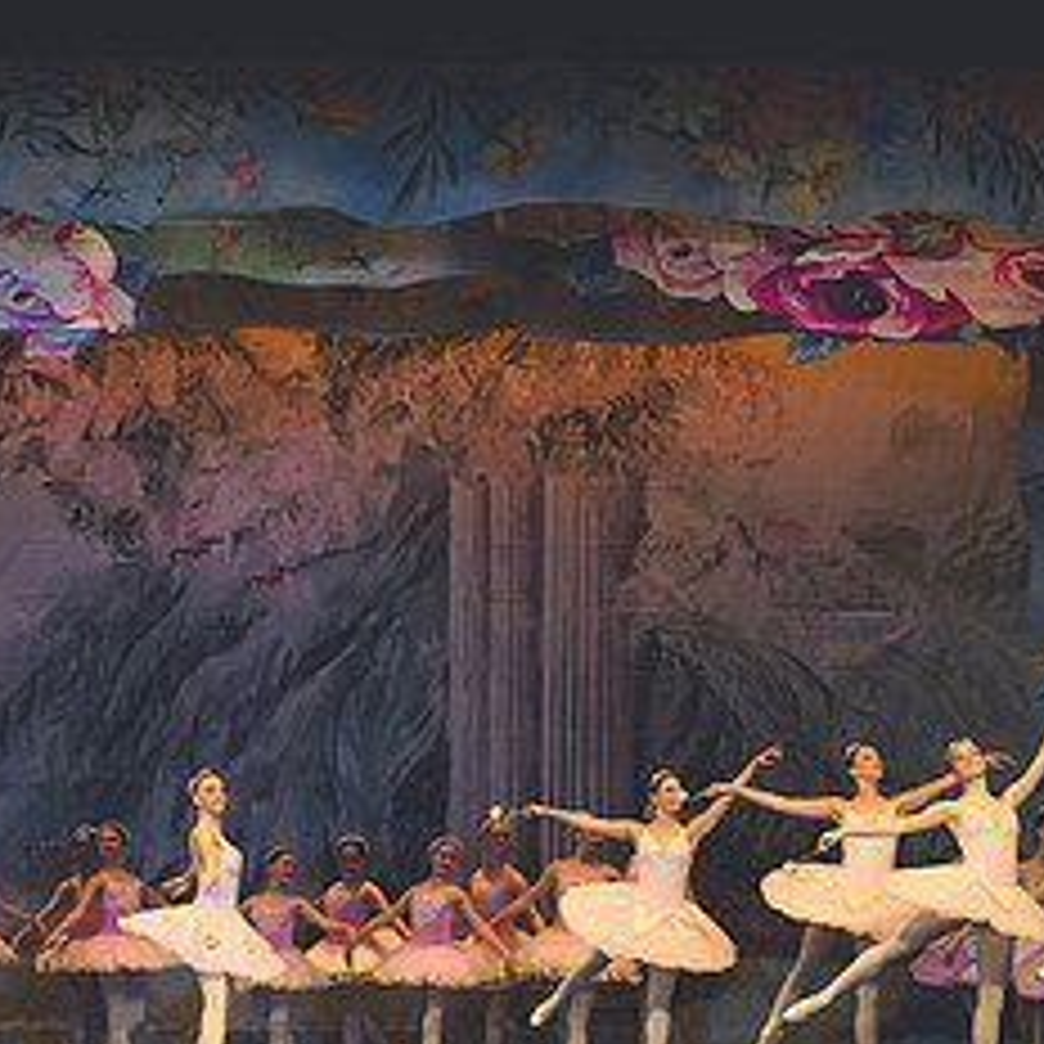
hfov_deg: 10.3
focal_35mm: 170
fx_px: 5801
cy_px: 866
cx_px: 248
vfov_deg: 10.2
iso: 1250
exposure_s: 1/500
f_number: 2.8
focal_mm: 80
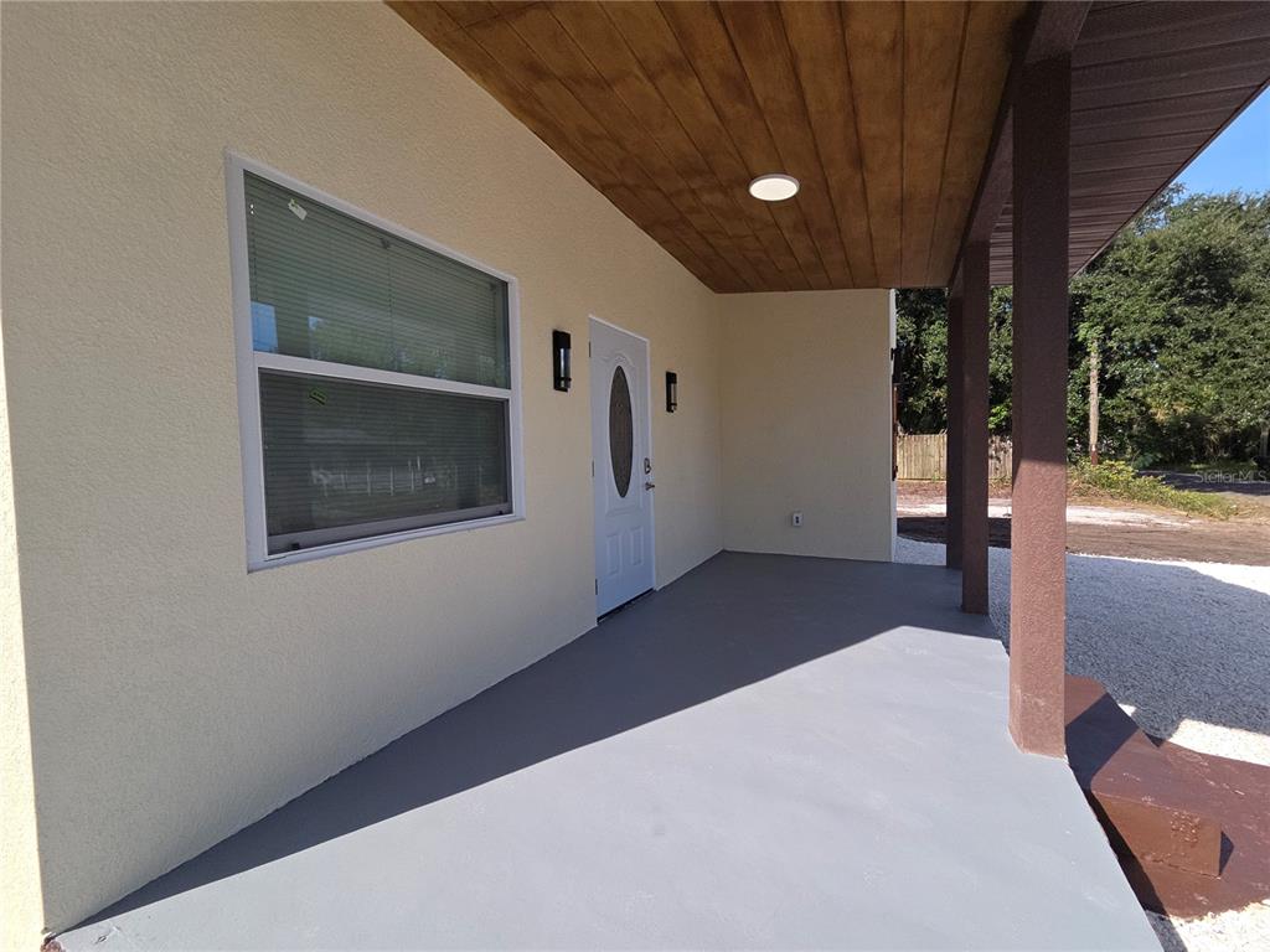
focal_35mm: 13
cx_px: 635
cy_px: 476
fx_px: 477
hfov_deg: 106.2
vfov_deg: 89.9
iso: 50
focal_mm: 2.2
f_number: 2.2
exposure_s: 1/1182
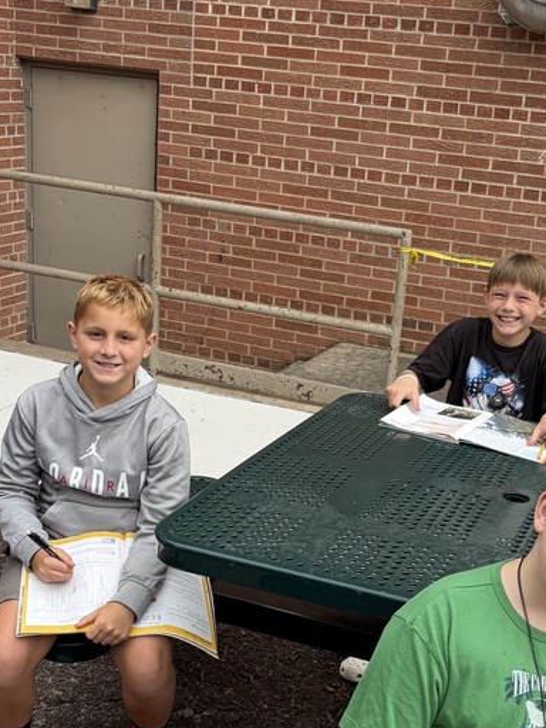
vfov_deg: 36.7
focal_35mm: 52
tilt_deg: -18.9
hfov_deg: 27.9
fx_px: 1094
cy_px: 445
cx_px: 358
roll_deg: -4.5
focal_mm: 5.96
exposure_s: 1/557
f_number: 1.6
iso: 50
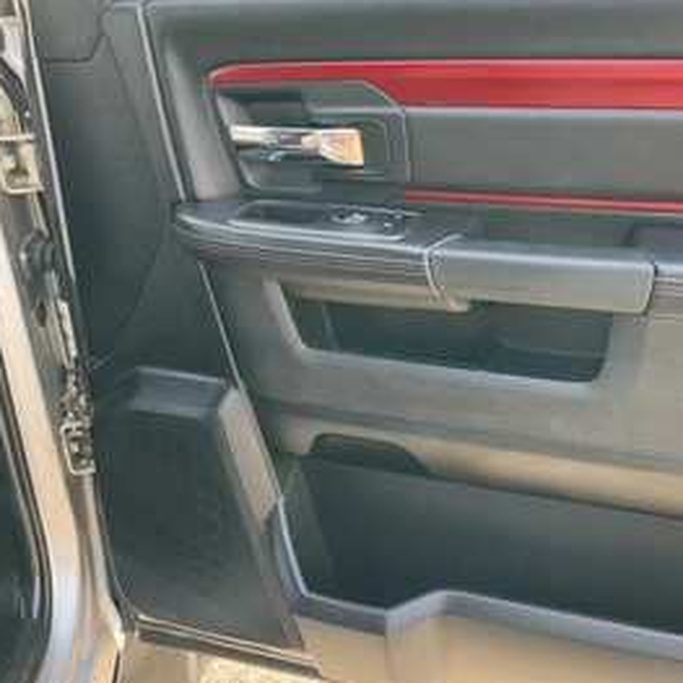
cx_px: 509
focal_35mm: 39
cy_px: 343
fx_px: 871
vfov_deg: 42.8
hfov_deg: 41.6
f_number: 1.8
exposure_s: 1/122
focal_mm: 3
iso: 50
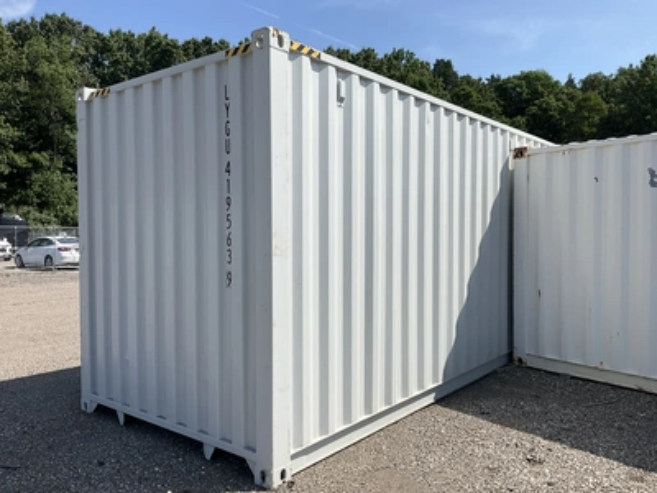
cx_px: 328
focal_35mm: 29
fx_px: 550
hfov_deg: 61.7
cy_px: 246
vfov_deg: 48.2
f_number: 1.8
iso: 25
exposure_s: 1/2538
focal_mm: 3
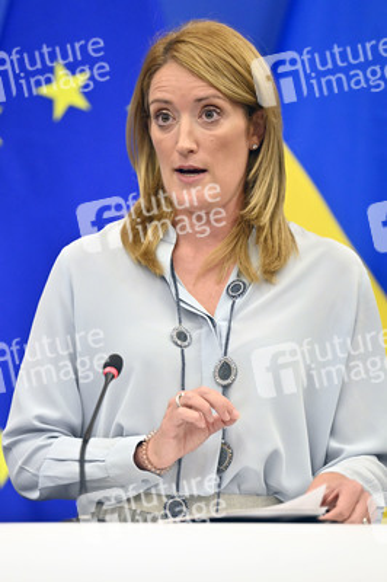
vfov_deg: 11.8
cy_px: 291
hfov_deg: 7.8
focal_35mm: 175
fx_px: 2827
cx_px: 194
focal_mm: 175
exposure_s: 1/640
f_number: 2.8
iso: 4000
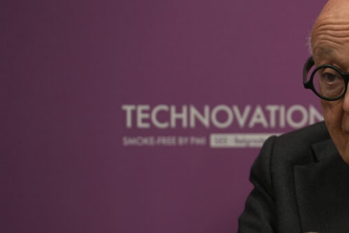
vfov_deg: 6.4
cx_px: 341
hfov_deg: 9.5
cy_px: 164
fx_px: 2084
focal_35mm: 215
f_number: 2.8
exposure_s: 1/160
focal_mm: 107
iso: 1000
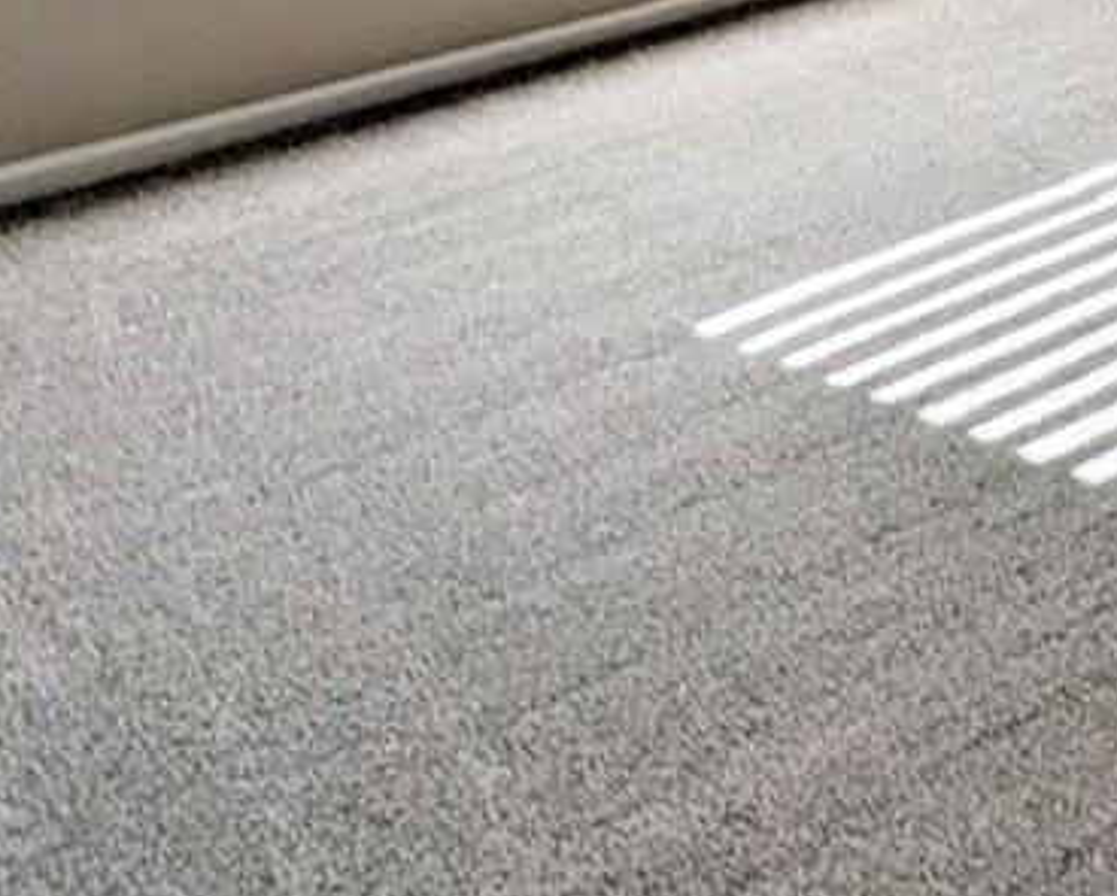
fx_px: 1820
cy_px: -513
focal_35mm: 55
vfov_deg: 22.0
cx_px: 1469
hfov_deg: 28.0
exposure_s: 1/277
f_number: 2.2
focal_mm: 1.95
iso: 50
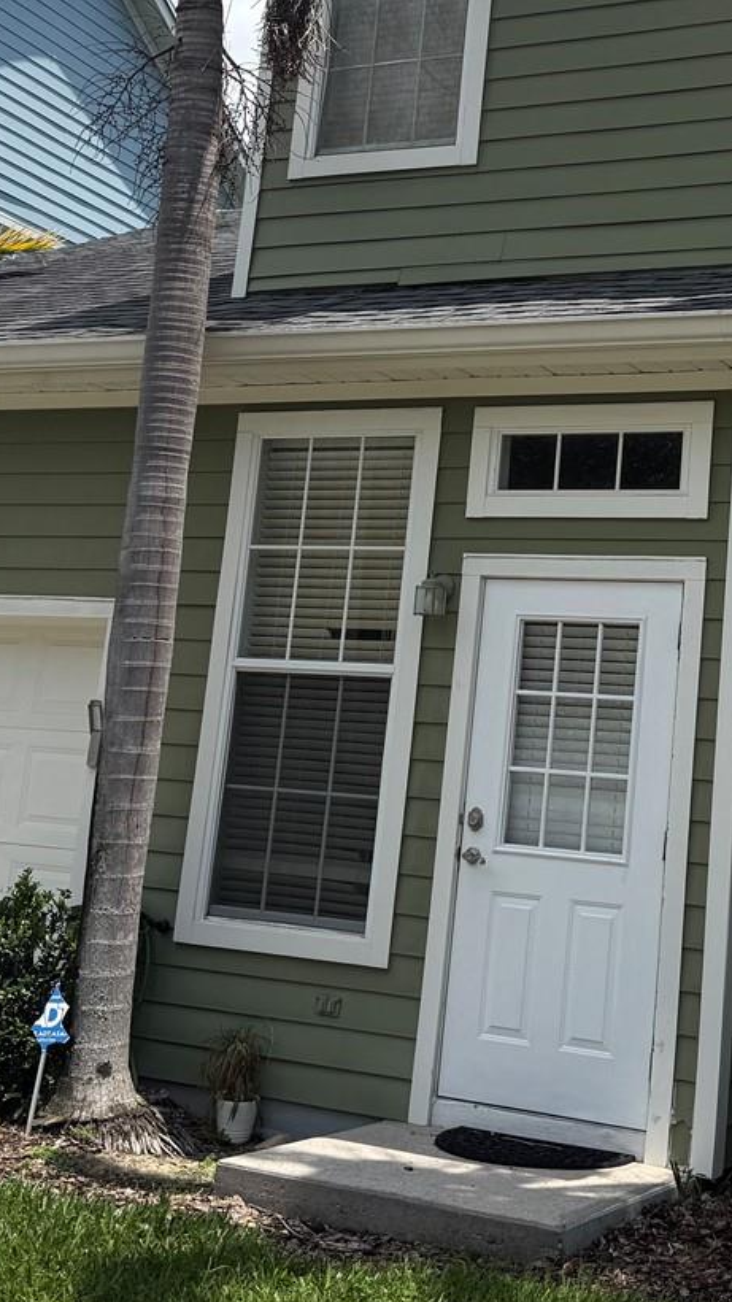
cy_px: 418
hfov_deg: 23.0
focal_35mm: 51
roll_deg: -4.4
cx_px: 641
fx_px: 1761
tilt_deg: +12.0
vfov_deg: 40.0
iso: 80
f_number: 1.78
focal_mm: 6.76
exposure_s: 1/5319
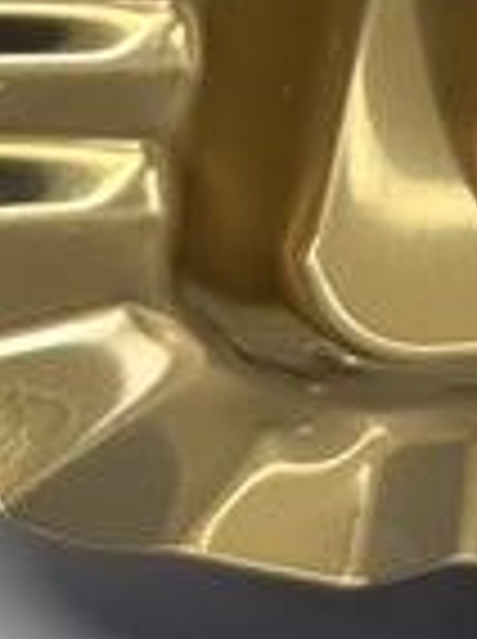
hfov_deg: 4.2
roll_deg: +2.5
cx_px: 1395
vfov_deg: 5.4
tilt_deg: -34.3
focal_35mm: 339
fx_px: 6247
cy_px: -1408
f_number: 1.78
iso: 50
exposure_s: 1/121
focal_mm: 6.76
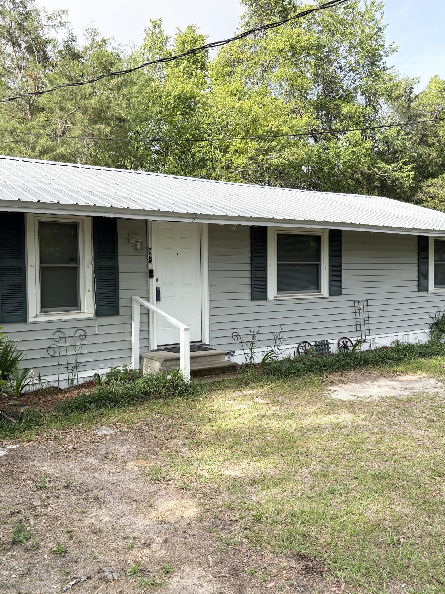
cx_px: 230
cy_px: 296
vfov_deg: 58.3
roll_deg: +0.9
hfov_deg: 45.4
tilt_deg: -1.9
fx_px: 531
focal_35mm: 31
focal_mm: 5.96
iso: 64
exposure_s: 1/1337
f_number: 1.6
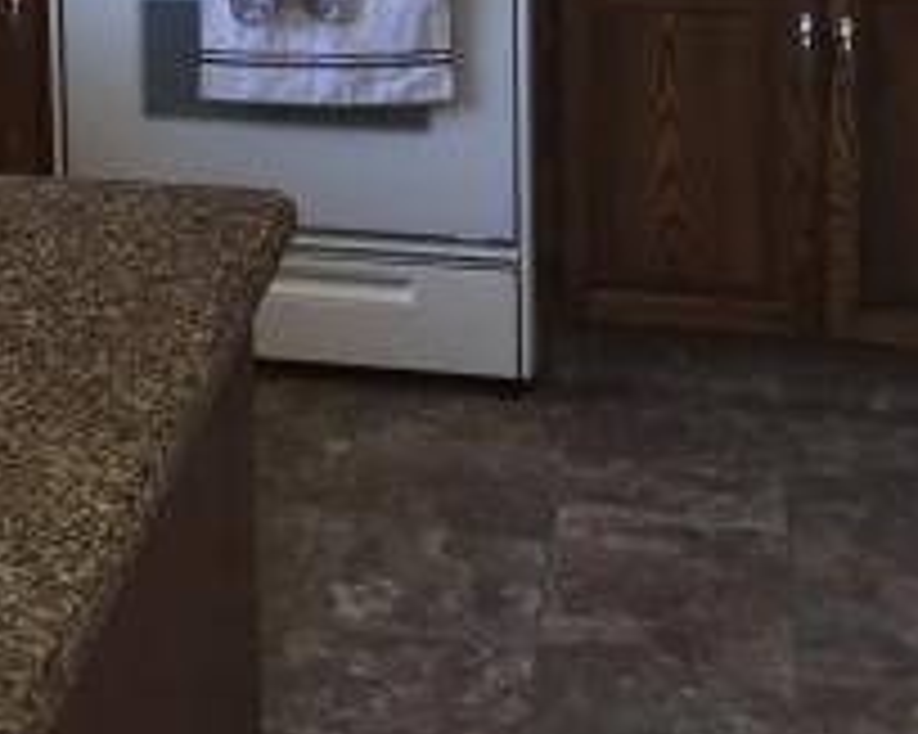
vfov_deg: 16.4
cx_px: -40
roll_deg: +2.6
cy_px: -203
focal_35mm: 89
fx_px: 2417
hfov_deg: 20.7
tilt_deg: -7.6
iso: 40
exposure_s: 1/30
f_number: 2.2
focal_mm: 4.15
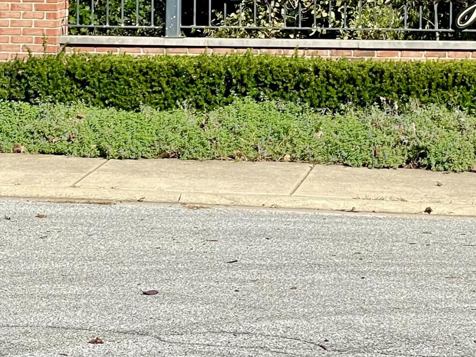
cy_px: -52
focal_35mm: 162
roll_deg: -0.2
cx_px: 384
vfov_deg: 9.1
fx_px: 2227
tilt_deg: -0.9
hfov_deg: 12.1
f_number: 2
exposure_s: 1/1199
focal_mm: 6
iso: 25
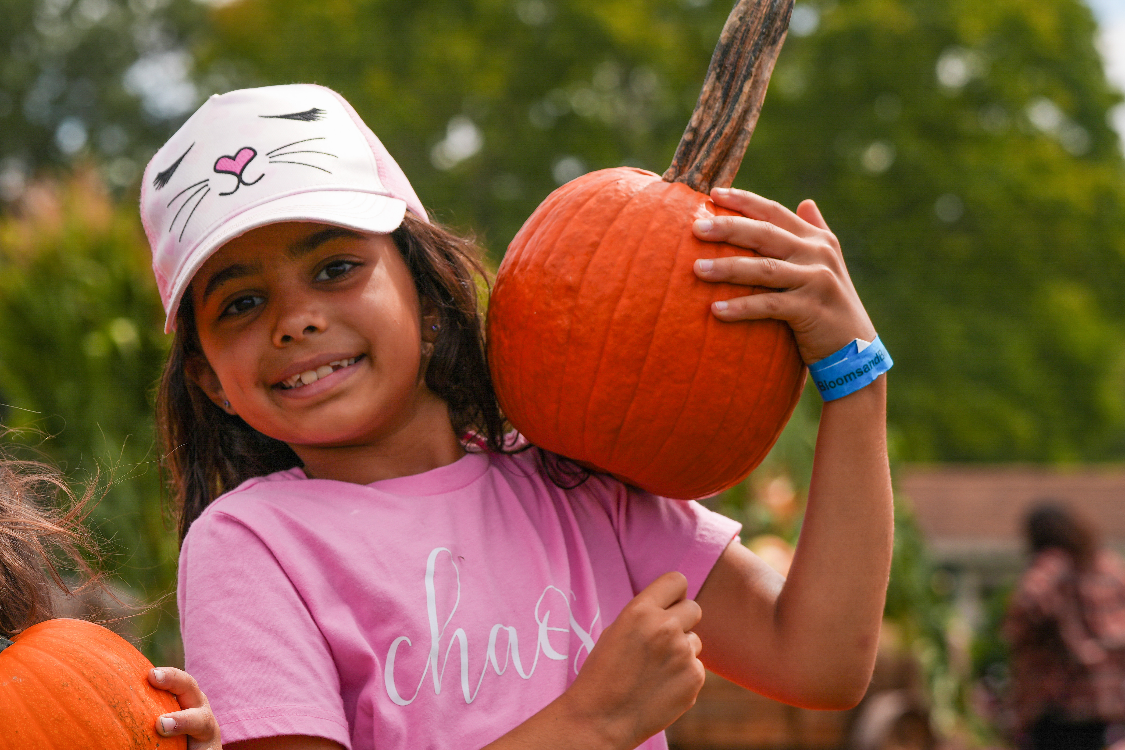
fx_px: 4750
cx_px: 280
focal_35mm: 152
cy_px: 591
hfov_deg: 13.5
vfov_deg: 9.0
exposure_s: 1/640
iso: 50
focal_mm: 77
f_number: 5
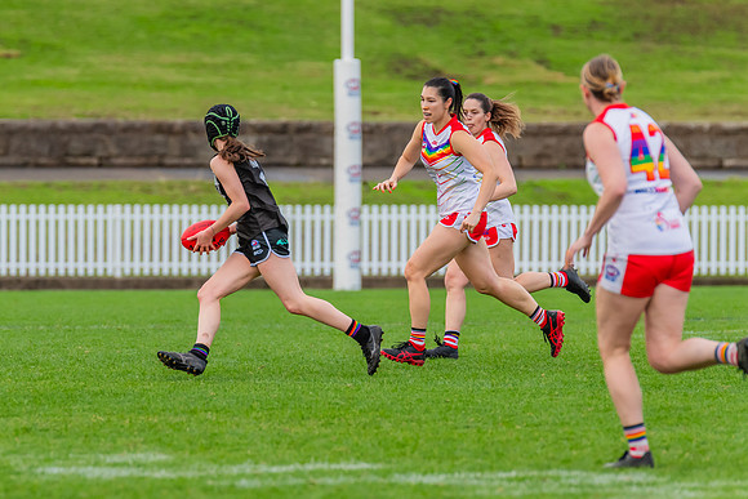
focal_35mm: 488
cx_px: 245
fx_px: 10143
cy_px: 195
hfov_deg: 4.2
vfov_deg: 2.8
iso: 800
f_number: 6.3
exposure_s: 1/1000
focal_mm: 360
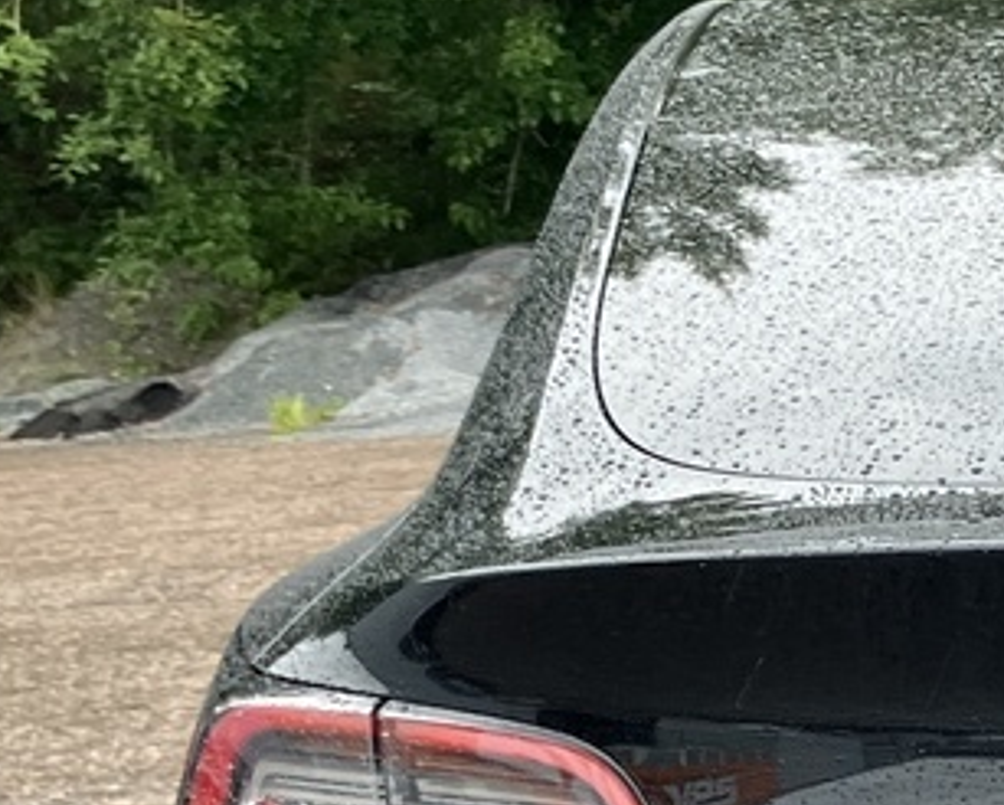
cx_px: 1154
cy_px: 802
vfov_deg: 11.9
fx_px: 3806
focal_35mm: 128
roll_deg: +0.7
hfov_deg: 14.6
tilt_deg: -7.0
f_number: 1.8
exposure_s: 1/121
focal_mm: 3.99
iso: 40
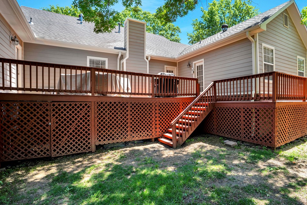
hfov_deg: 89.6
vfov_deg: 67.4
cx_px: 171
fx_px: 154
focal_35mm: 18
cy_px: 101
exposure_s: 1/25
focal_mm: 16
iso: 100
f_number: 6.3
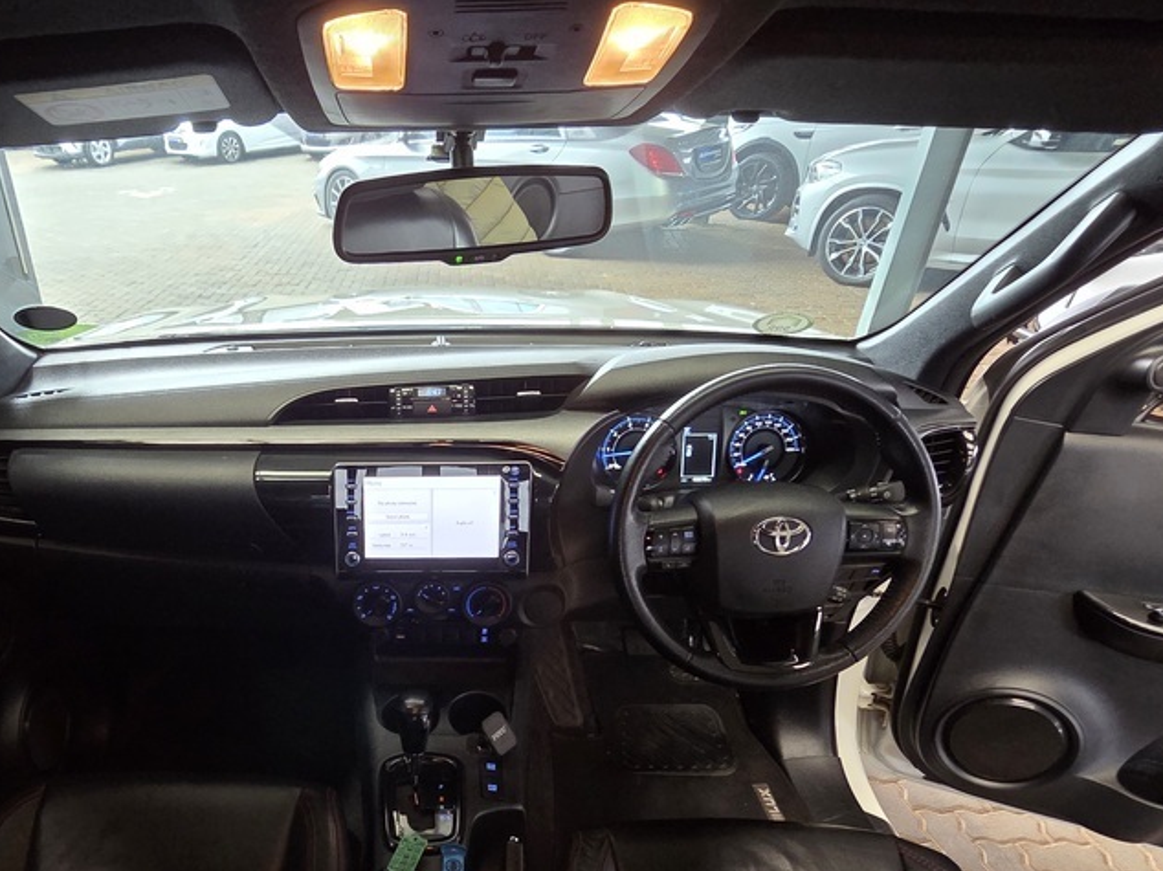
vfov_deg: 61.2
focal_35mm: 21
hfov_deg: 76.8
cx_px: 398
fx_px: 705
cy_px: 609
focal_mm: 2.2
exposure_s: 1/50
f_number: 2.2
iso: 500
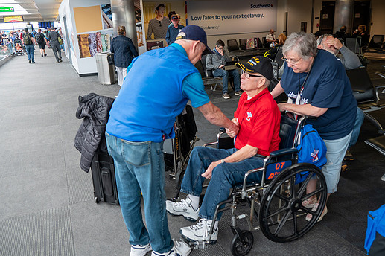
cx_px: 191
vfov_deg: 41.1
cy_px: 127
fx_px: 342
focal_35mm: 32
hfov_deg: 58.7
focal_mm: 28.5
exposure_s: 1/80
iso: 320
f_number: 4.5
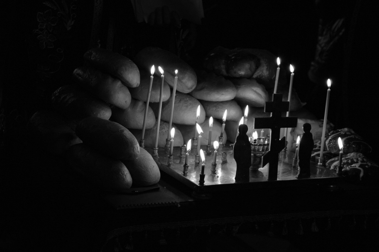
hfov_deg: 21.9
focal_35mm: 93
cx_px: 190
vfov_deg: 14.7
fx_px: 978
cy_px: 126
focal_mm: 62
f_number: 5.3
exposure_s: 1/60
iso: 720
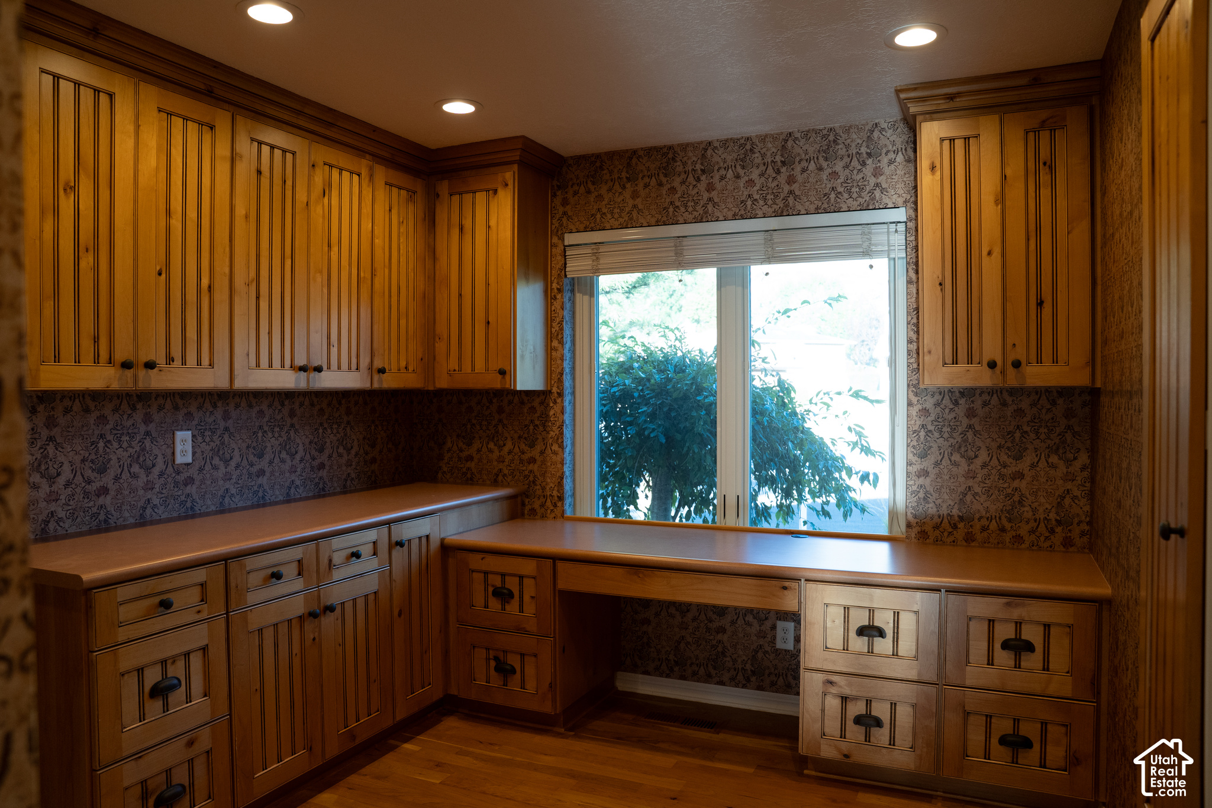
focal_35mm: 25
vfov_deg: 52.0
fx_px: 829
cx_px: 606
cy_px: 404
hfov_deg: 72.4
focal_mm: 24
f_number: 4
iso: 1250
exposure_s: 1/160
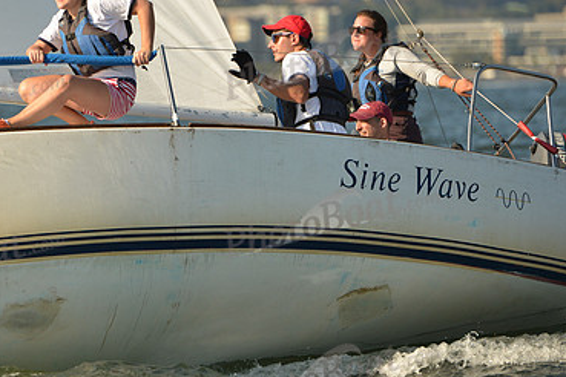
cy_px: 162
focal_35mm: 299
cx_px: 146
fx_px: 4701
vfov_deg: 4.6
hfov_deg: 6.9
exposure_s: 1/1250
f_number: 4.5
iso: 400
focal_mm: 190
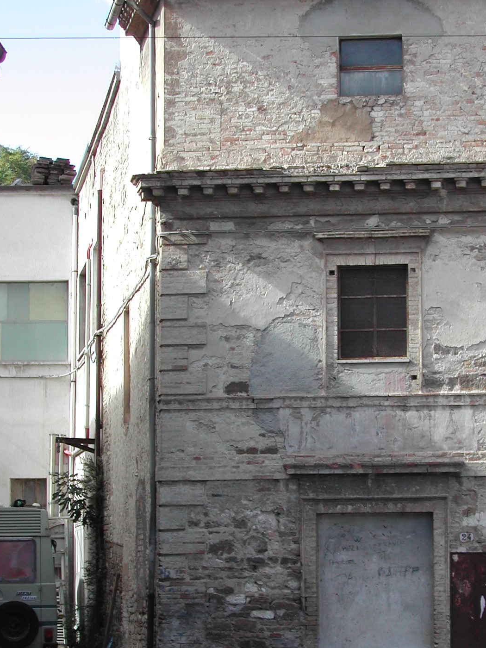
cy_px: 370
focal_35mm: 98
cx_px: 350
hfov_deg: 15.0
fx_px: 1835
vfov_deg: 20.0
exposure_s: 1/361
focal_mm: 14.2
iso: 100
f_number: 3.7
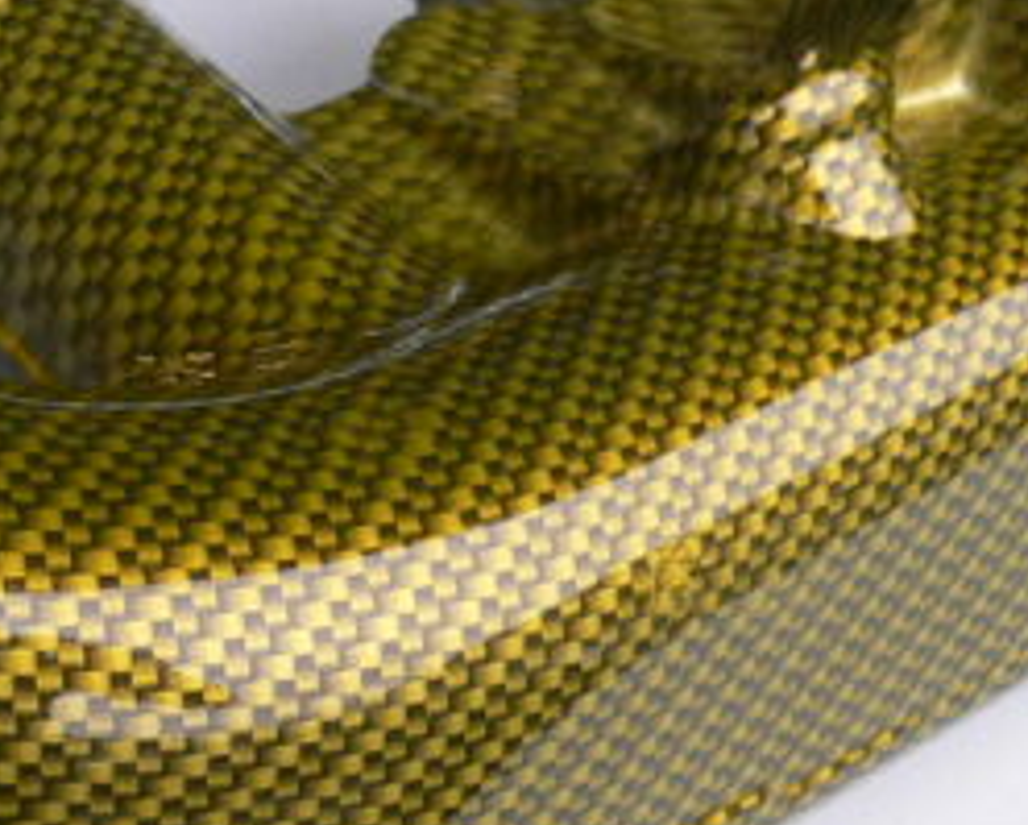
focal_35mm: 110
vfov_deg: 14.0
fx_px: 3351
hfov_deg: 17.3
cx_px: 191
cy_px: 468
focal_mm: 5.8
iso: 100
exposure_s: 1/40
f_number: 2.8
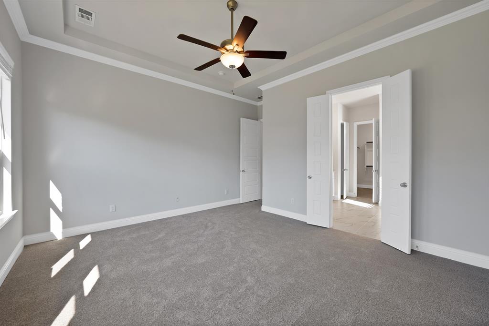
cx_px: 244
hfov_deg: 108.3
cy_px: 163
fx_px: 177
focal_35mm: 13
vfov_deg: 85.5
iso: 640
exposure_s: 1/13
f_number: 10
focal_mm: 13
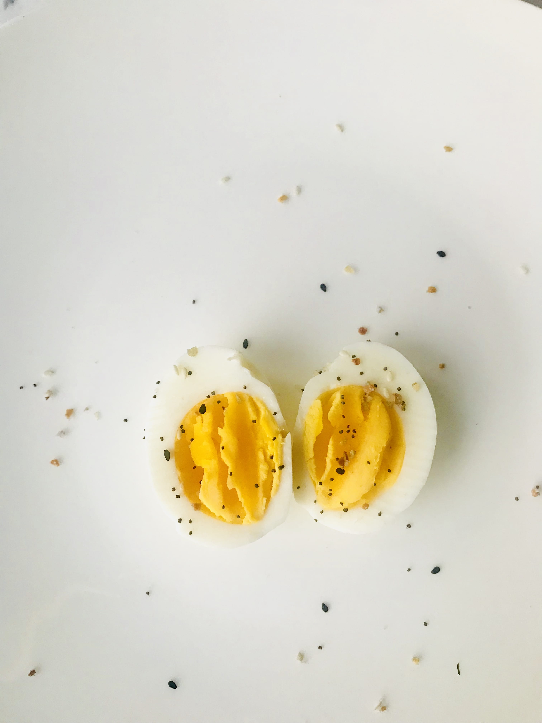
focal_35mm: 28
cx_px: 271
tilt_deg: -85.8
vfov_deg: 63.4
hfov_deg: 49.7
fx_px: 585
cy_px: 362
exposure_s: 1/30
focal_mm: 3.99
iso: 25
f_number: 1.8
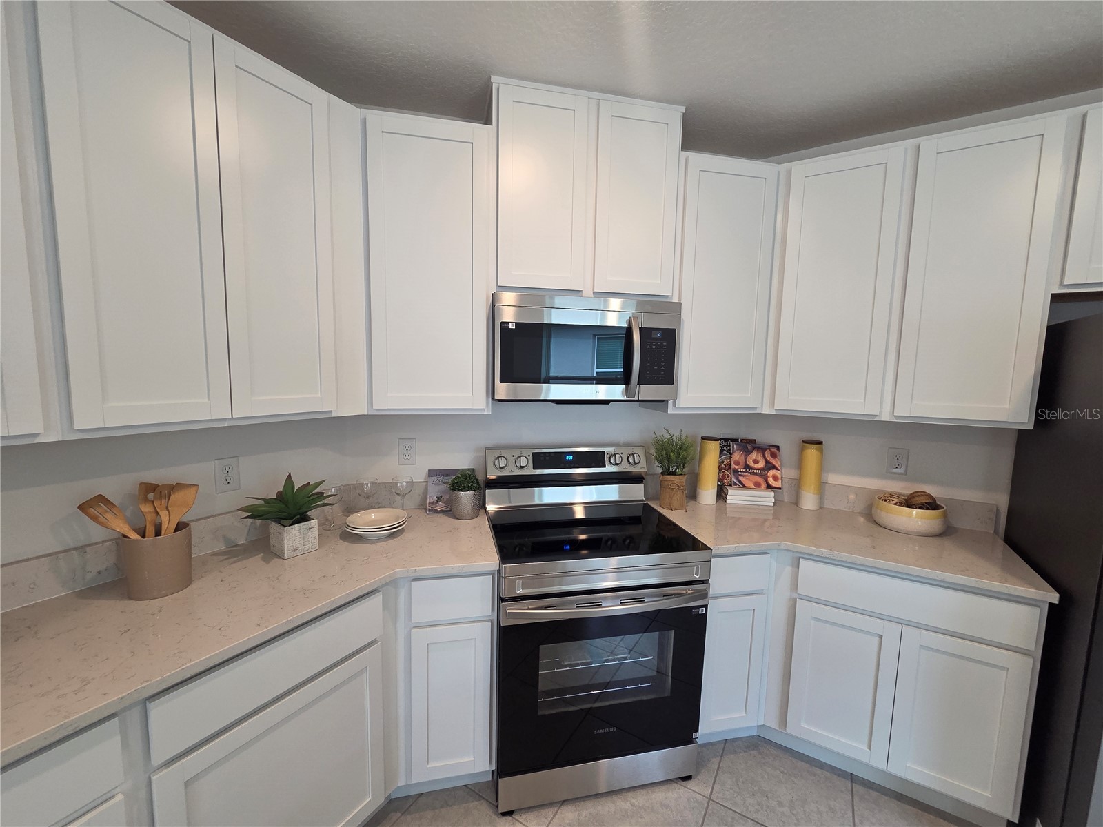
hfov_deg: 106.2
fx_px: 414
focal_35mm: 13
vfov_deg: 89.9
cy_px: 414
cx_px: 552
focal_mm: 2.2
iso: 200
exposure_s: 1/120
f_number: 2.2
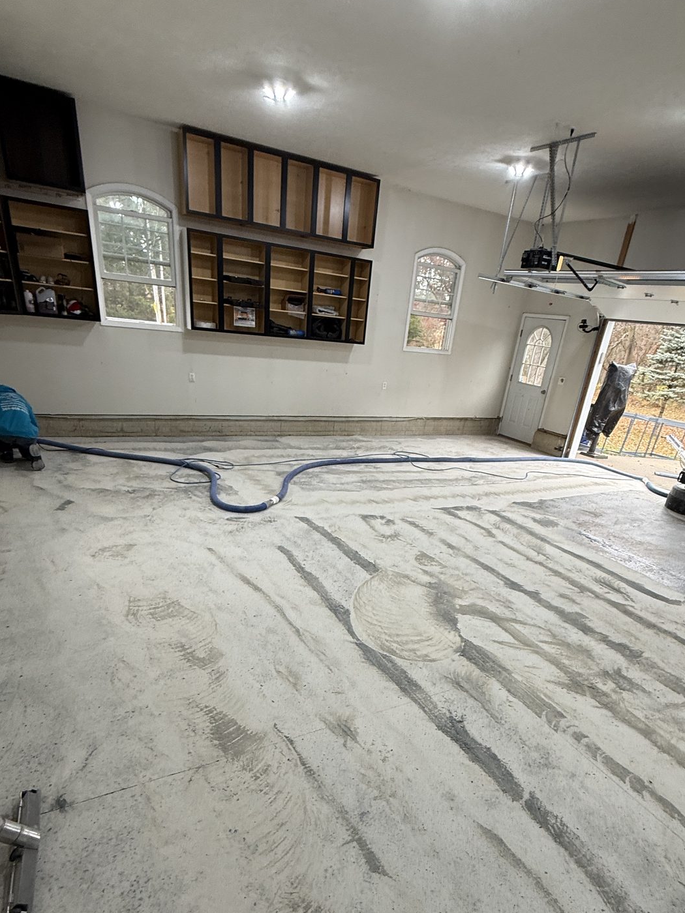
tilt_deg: -27.9
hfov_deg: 65.9
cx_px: 363
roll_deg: -6.1
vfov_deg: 79.6
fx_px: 528
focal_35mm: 20
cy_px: 591
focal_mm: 2.22
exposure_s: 1/120
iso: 125
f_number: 2.2
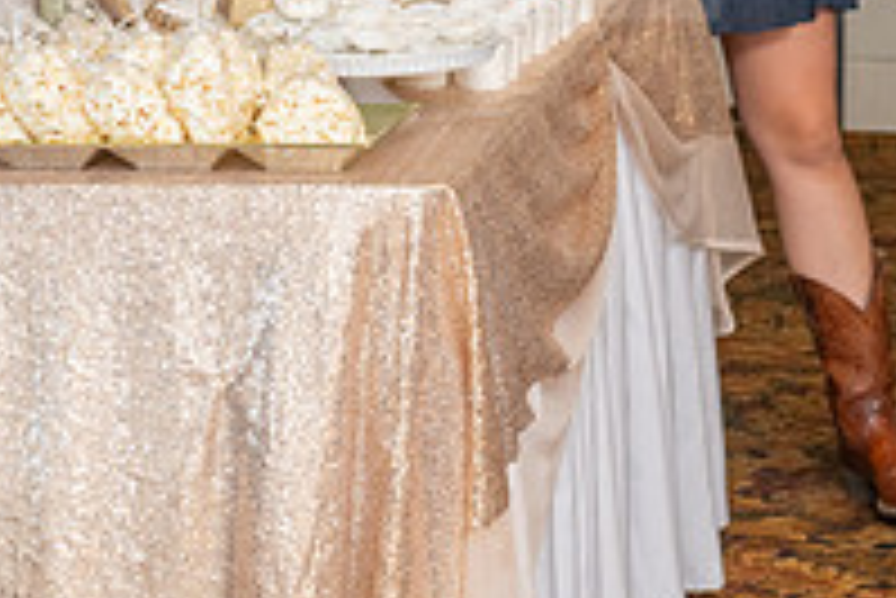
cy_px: -88
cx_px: 338
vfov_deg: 8.1
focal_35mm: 169
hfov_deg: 12.1
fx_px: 4209
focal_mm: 58
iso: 500
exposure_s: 1/200
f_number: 5
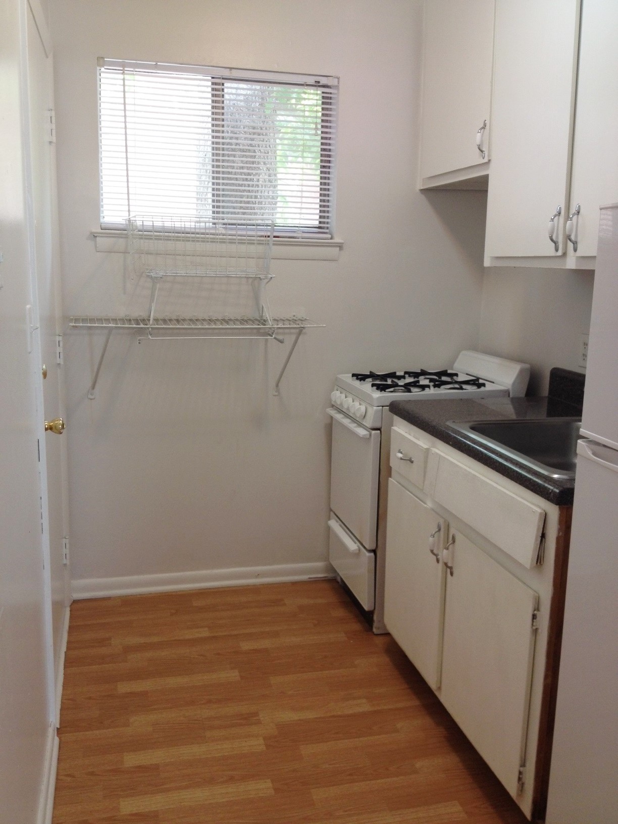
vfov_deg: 52.6
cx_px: 309
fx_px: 833
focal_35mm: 35
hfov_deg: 40.7
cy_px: 412
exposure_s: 1/20
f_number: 2.4
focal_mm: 4.28
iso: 64
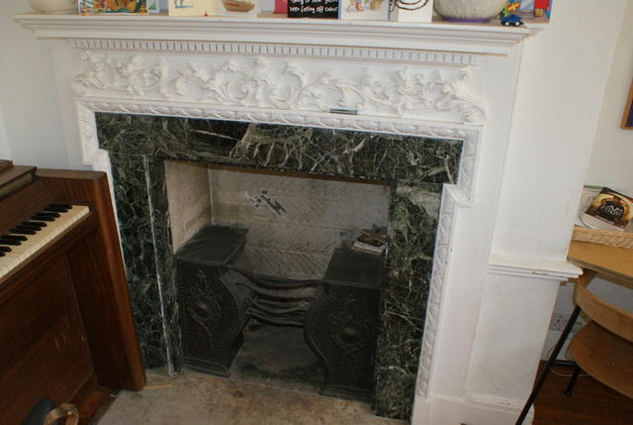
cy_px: 212
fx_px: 528
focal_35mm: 30
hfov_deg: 61.8
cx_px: 316
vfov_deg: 43.8
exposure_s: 1/60
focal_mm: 20
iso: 400
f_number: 5.6
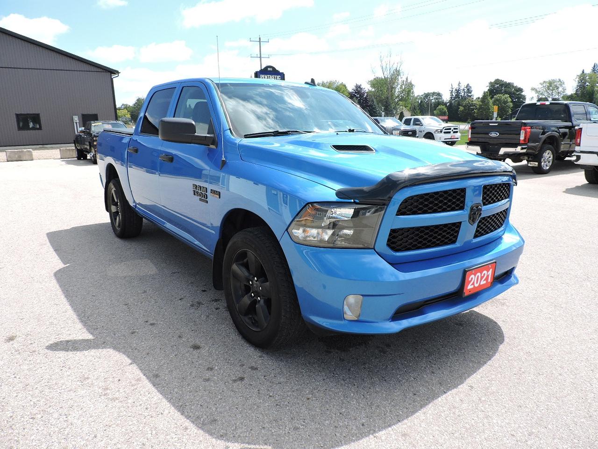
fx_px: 415
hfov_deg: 71.6
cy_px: 224
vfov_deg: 56.8
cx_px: 299
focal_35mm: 24
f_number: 3
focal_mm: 4.3
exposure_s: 1/800
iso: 100
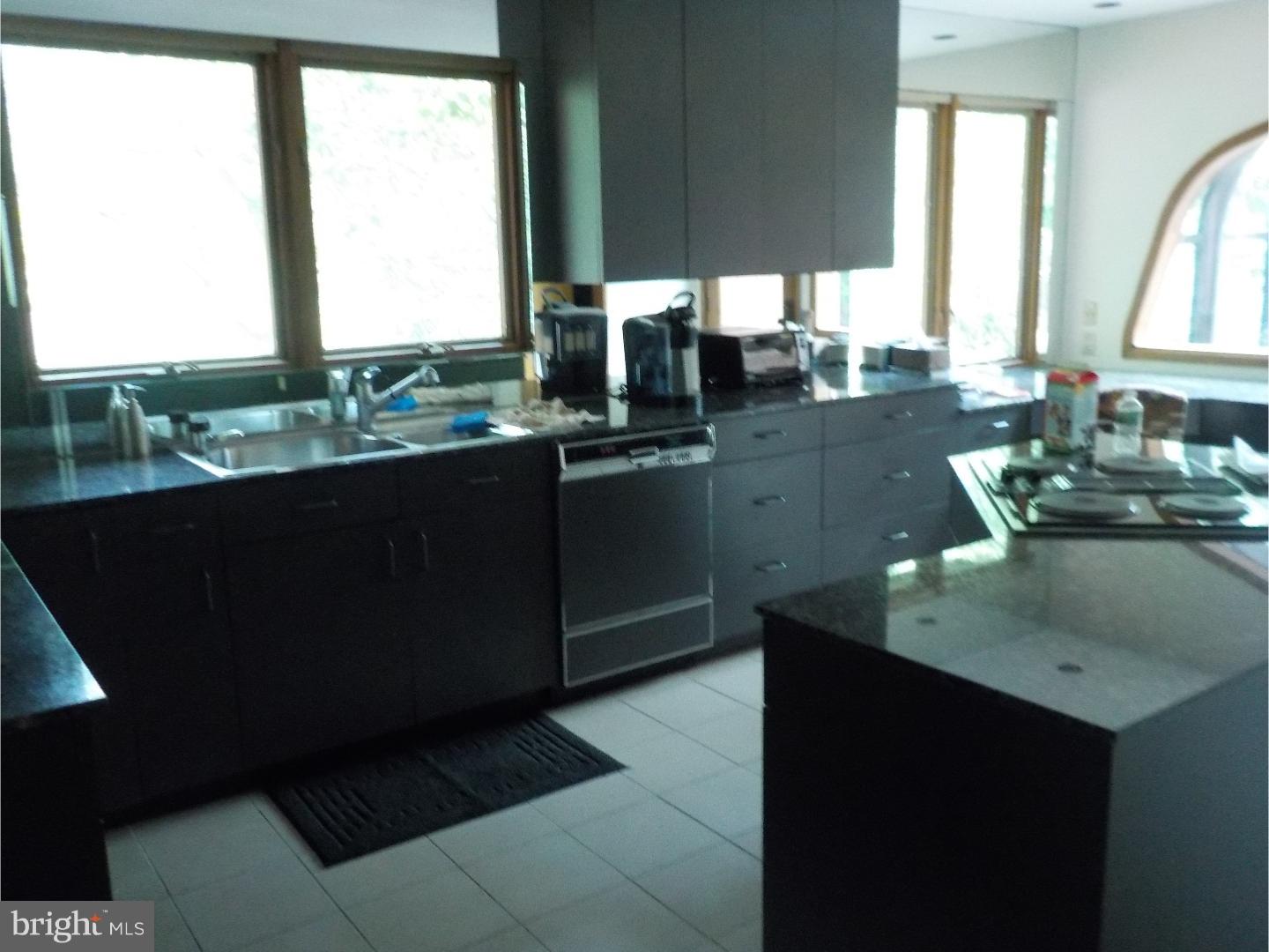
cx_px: 634
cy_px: 476
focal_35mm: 30
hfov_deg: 60.0
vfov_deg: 46.8
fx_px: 1100
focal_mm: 4.1
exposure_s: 1/15
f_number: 3.3
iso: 800
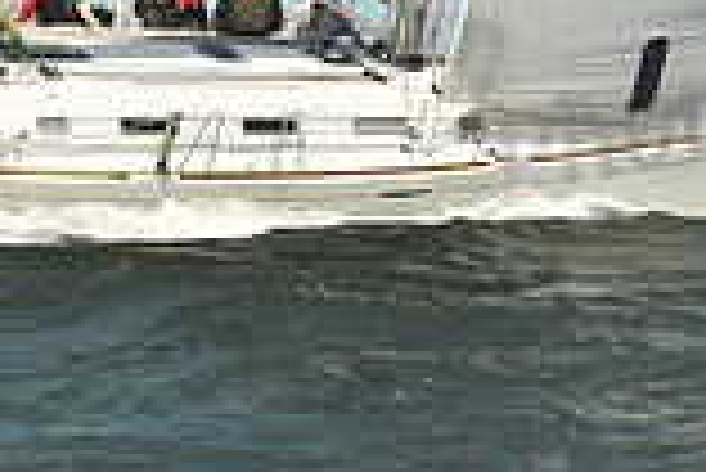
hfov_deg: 5.9
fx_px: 6870
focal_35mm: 350
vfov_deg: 3.9
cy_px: -83
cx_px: 261
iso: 250
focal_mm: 95
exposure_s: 1/800
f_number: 9
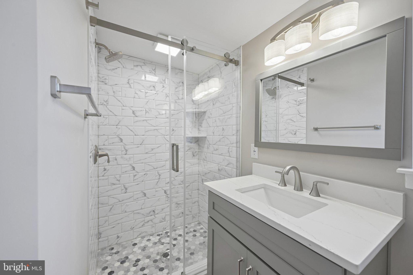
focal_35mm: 14
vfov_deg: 81.2
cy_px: 138
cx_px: 206
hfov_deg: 104.3
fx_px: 161
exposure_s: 1/15
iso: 160
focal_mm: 14
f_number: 8
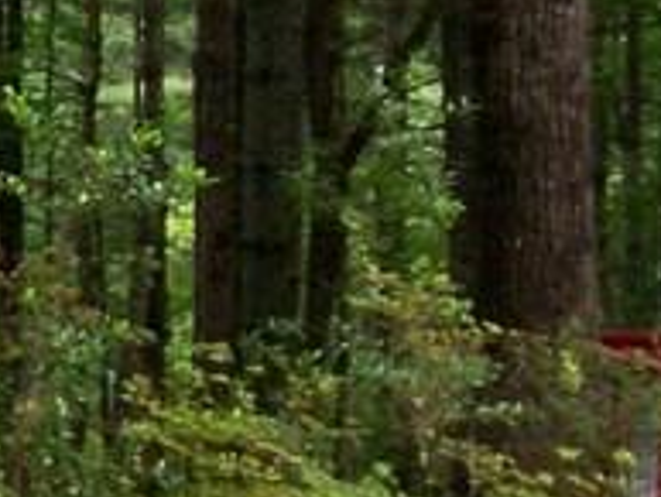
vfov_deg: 7.8
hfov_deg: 9.1
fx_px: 3649
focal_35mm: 191
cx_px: -1014
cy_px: 233
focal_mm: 5.9
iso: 140
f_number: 4.5
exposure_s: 1/64
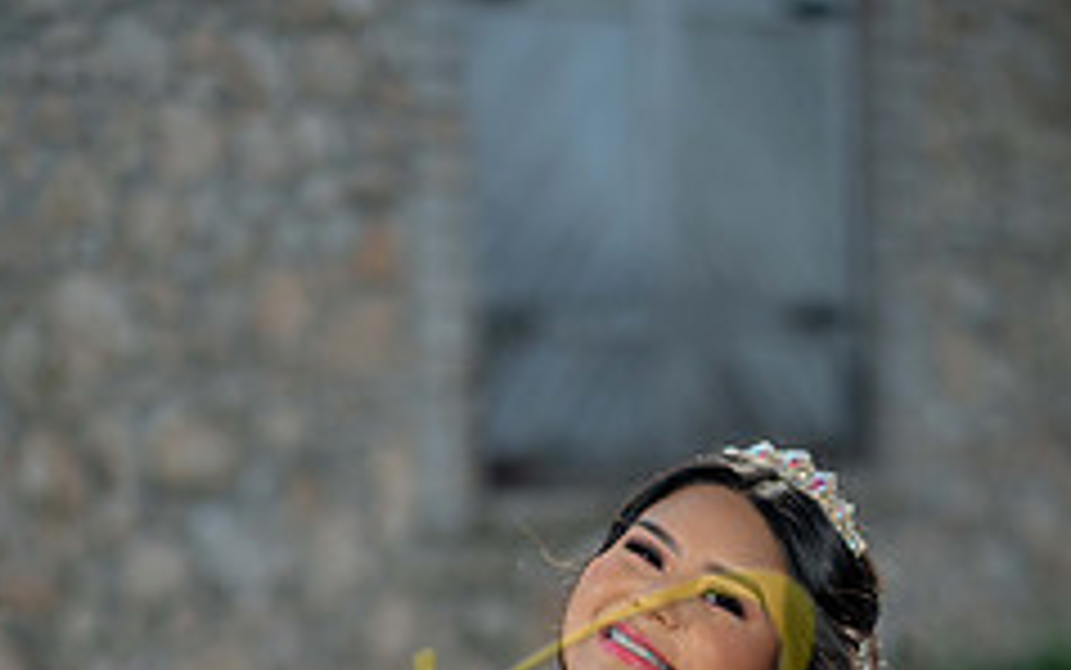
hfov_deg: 12.8
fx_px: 4789
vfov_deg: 7.9
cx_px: 608
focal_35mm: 164
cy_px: 904
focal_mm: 85
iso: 125
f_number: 1.8
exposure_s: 1/2000
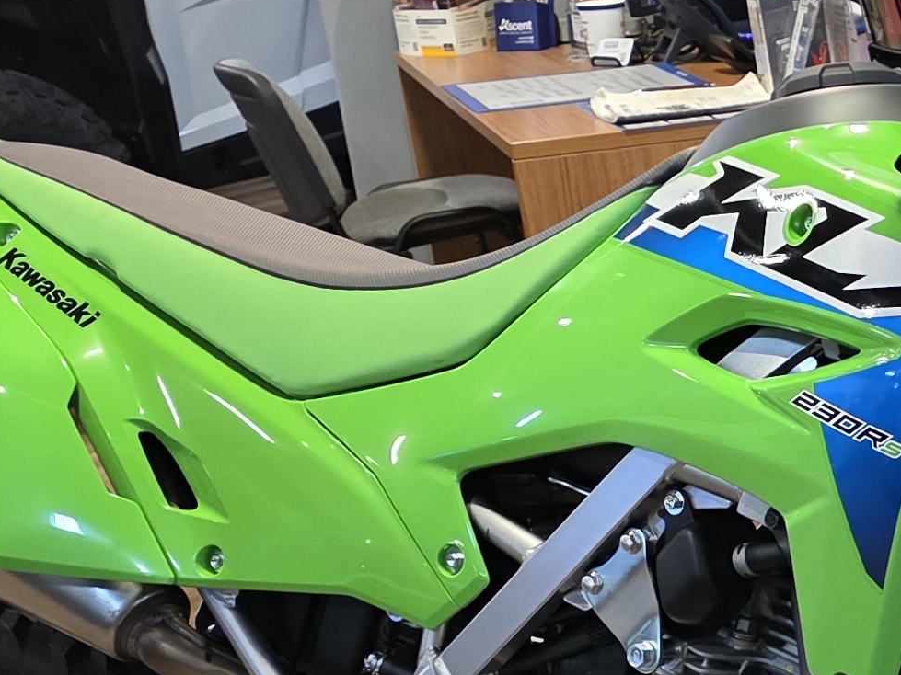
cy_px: 792
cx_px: 1106
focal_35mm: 94
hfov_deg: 19.5
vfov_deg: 15.2
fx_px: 2446
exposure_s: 1/120
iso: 1000
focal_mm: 6.3
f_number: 1.7
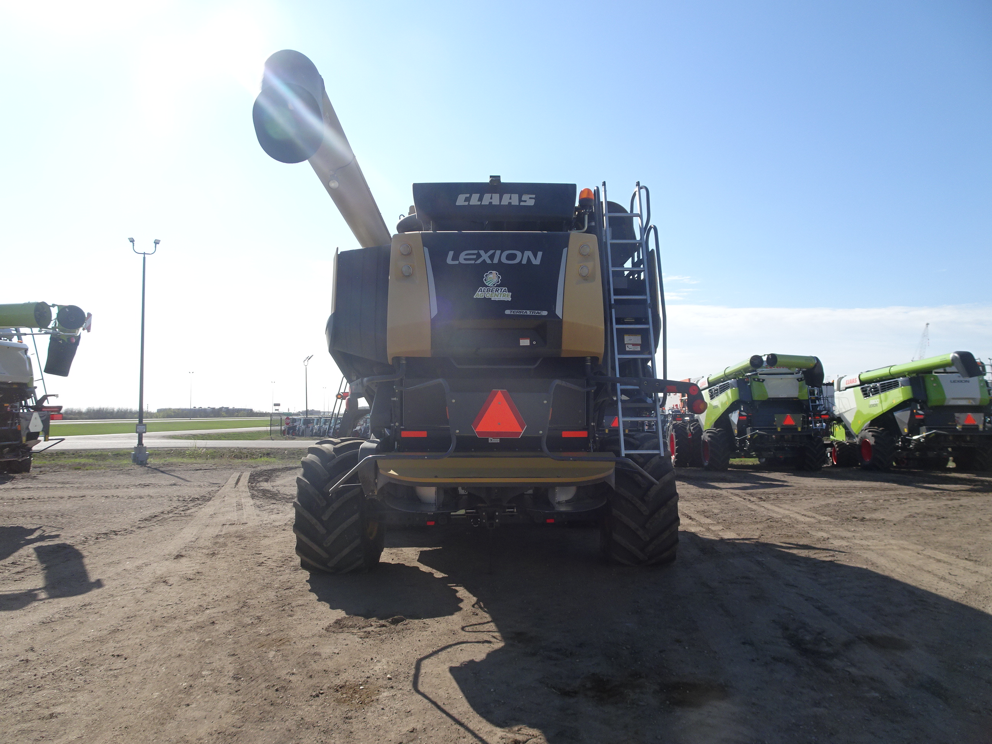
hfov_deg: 71.6
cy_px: 372
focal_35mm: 24
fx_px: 688
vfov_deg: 56.8
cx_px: 496
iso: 80
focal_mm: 4.1
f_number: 3.5
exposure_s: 1/800
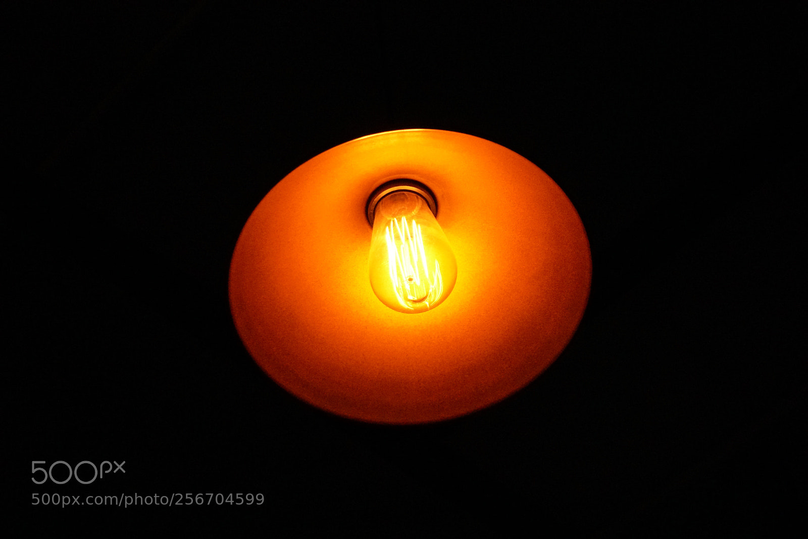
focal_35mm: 75
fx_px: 1683
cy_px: 270
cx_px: 404
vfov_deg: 18.2
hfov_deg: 27.0
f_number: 5.6
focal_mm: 50
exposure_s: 1/80
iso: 6400
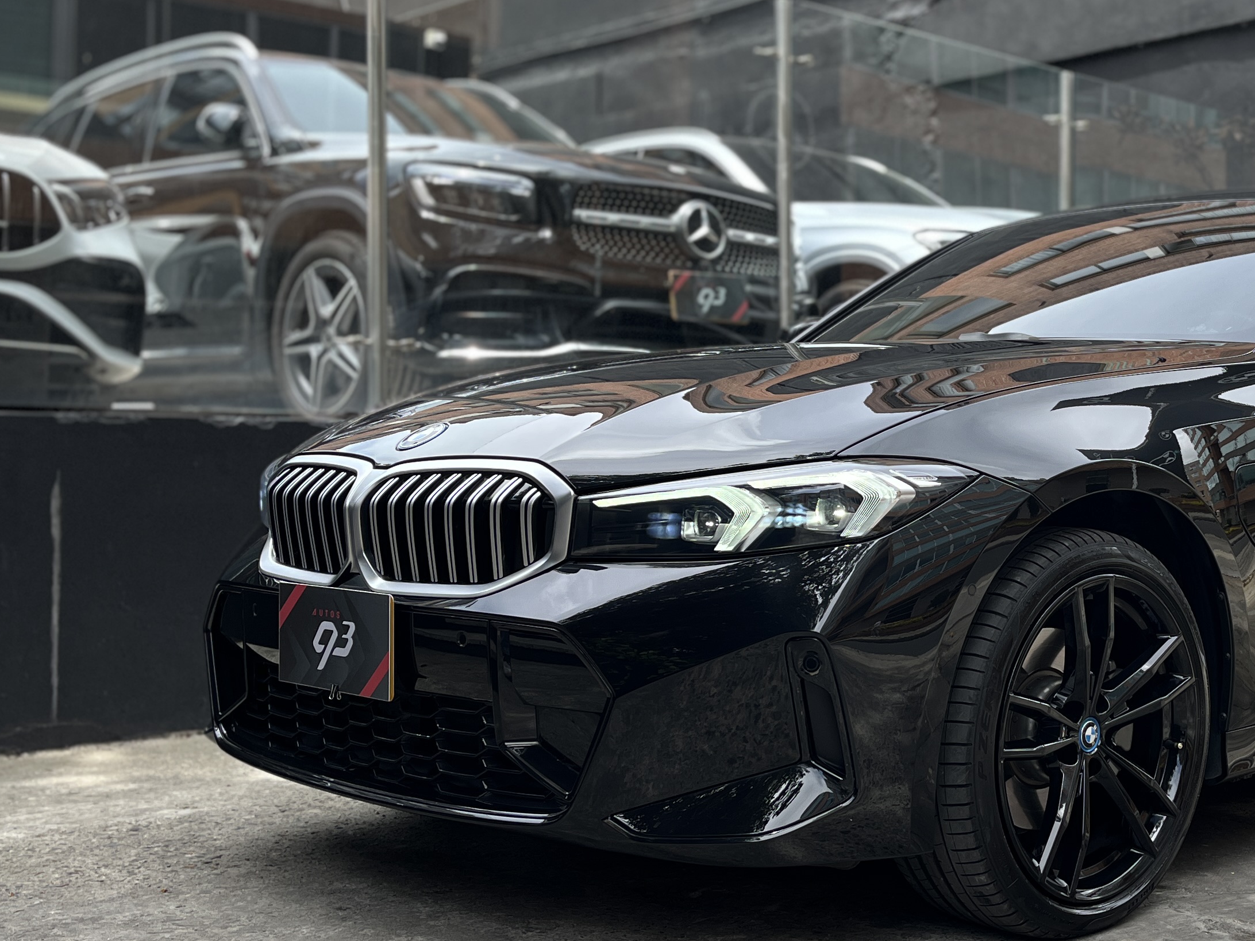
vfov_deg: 30.3
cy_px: 480
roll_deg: +0.6
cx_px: 1012
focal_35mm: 48
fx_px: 1740
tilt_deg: -0.3
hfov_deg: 38.1
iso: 50
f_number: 1.6
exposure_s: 1/592
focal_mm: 5.1
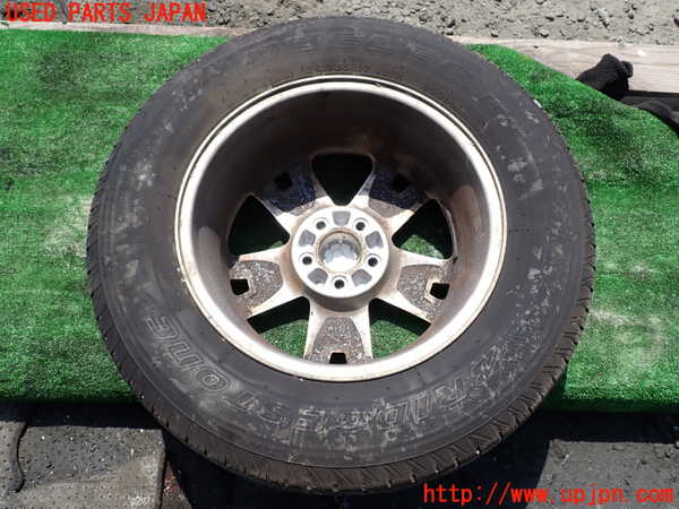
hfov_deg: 60.0
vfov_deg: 46.8
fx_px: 588
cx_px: 340
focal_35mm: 30
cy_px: 254
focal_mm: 5.4
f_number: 3.2
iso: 100
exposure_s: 1/800
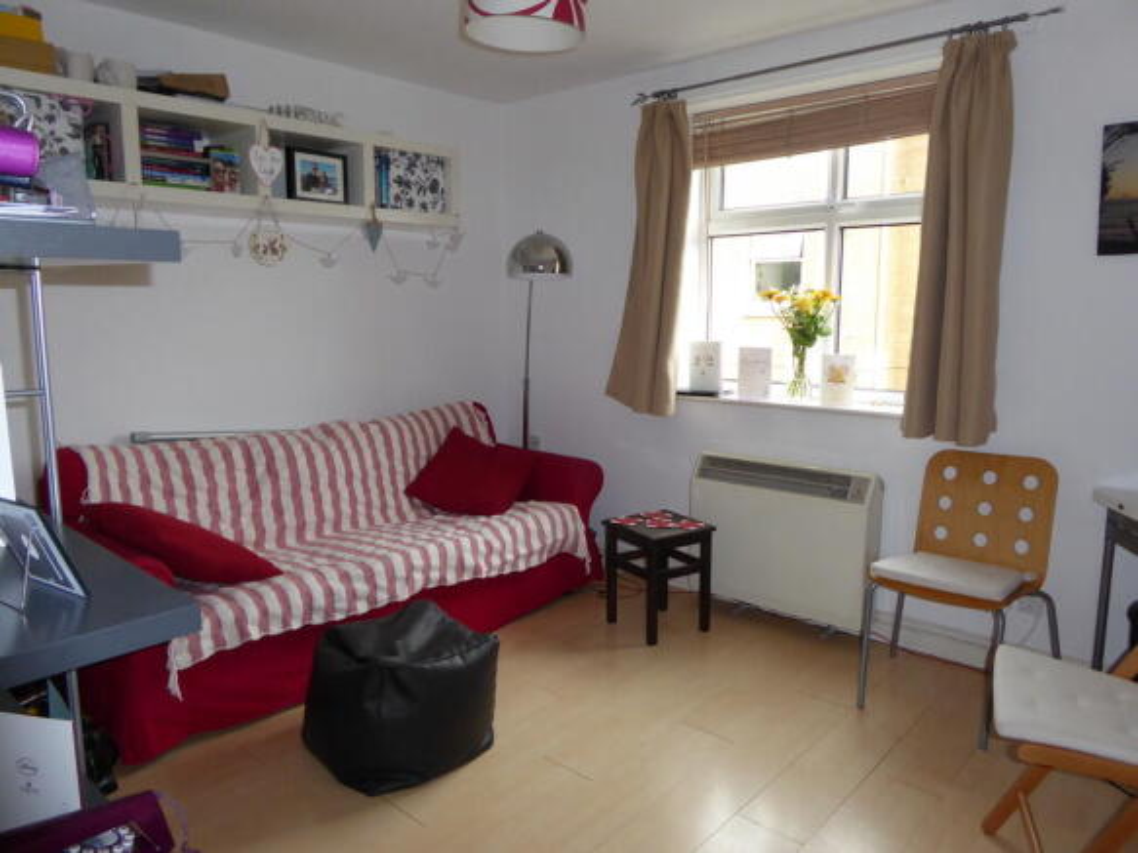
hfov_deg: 71.6
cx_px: 569
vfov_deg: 56.8
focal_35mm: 24
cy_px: 426
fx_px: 789
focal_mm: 4.3
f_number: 3.3
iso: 250
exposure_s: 1/60
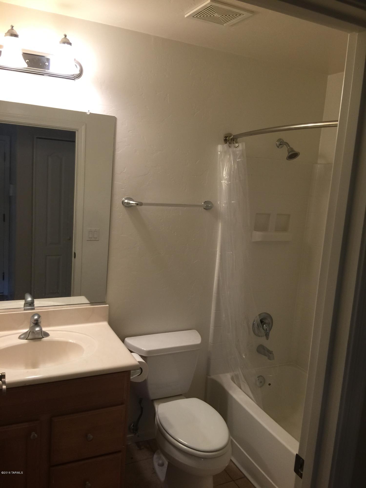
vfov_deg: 61.7
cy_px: 244
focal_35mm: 29
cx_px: 183
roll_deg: -4.1
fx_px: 409
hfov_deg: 48.2
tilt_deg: -9.6
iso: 32
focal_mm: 4.15
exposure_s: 1/15
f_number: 2.2
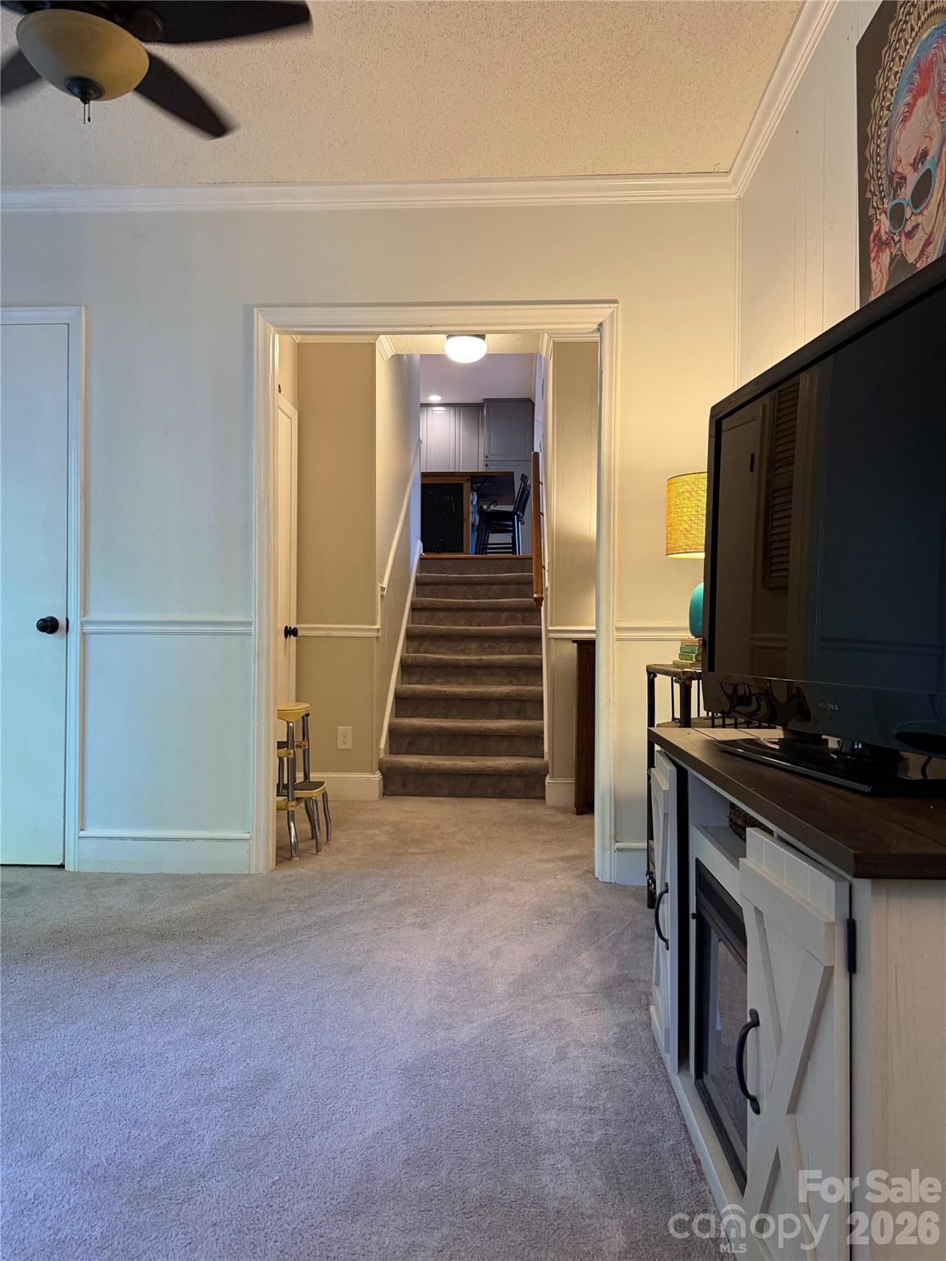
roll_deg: -0.9
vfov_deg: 71.6
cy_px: 630
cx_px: 473
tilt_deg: +0.5
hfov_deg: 56.8
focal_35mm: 24
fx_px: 875
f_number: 1.78
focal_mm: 6.76
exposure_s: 1/60
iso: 250
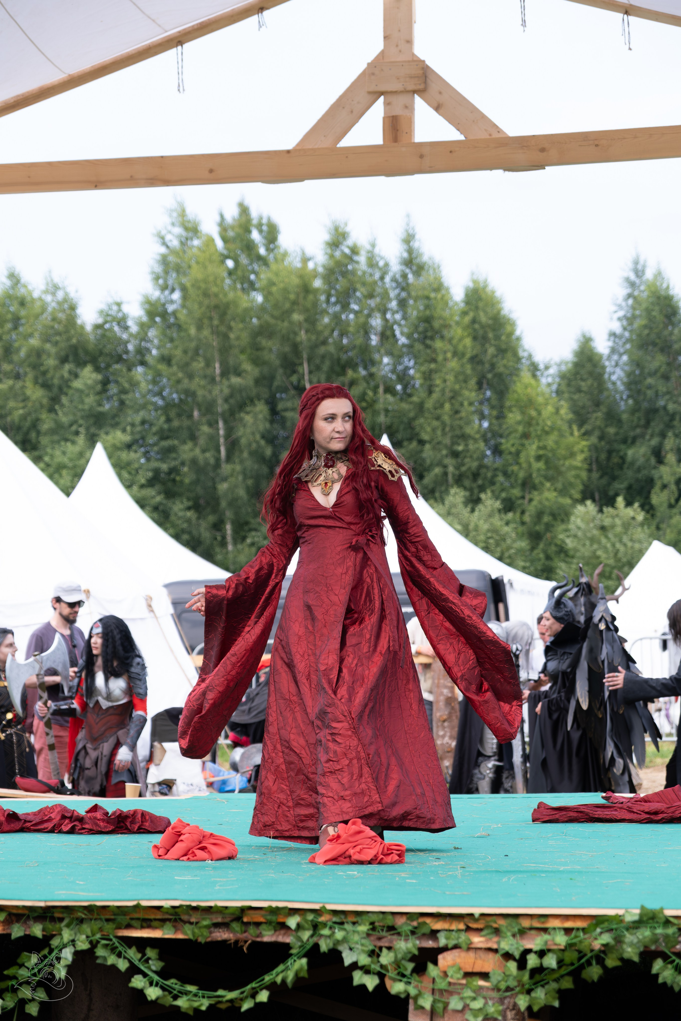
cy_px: 510
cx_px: 340
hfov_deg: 16.5
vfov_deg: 24.5
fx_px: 2355
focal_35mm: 83
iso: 320
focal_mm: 55
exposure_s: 1/800
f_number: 3.6
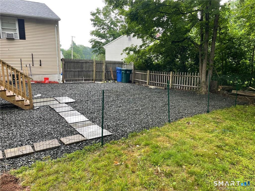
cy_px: 96
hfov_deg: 67.3
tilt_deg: -10.9
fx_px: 192
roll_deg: -2.0
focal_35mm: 26
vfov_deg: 53.1
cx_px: 128
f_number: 1.6
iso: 64
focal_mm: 4.2
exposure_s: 1/121
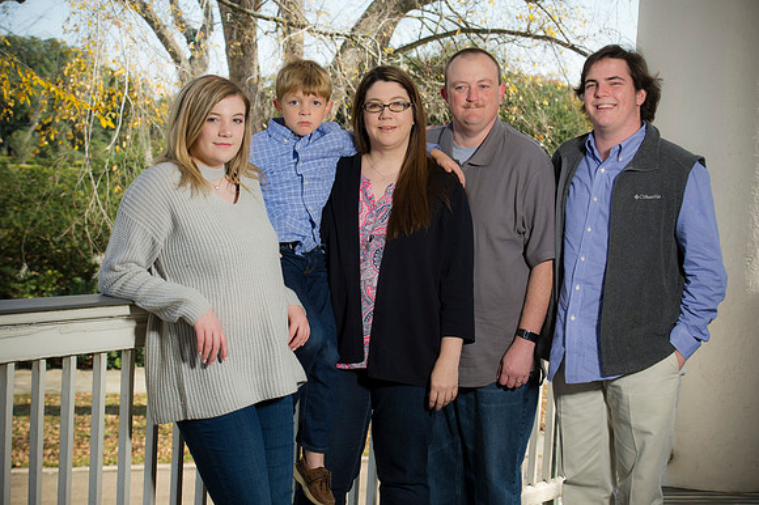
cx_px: 380
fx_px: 1475
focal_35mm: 70
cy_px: 252
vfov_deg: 19.4
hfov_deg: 28.9
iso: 160
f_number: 8
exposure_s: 1/160
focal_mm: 70
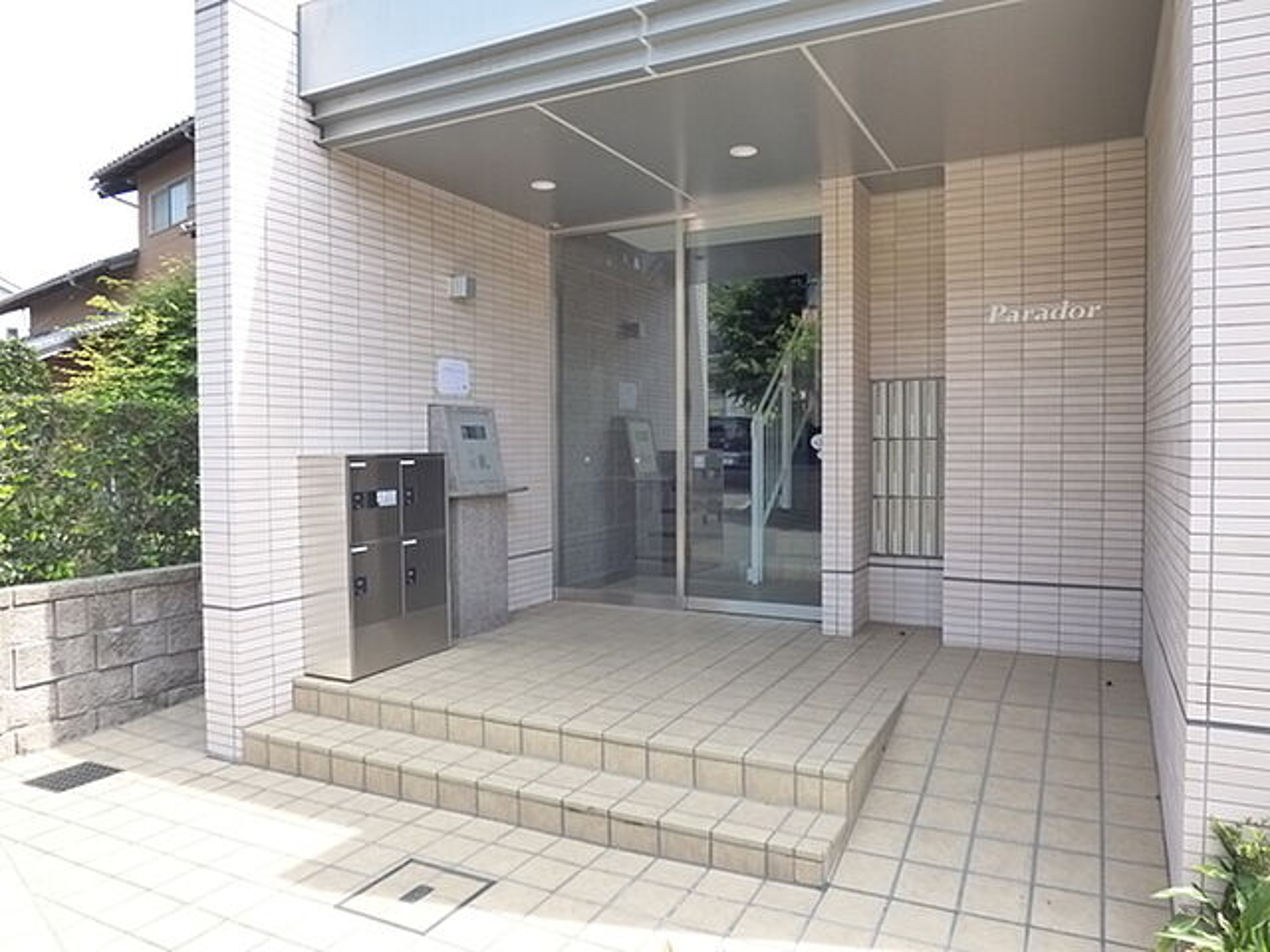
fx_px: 881
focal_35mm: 24
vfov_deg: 56.8
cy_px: 476
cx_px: 635
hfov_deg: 71.6
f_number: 5.6
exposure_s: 1/100
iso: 400
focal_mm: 4.25
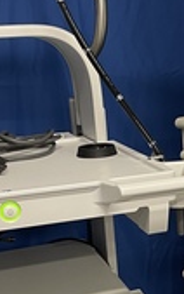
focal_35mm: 87
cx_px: 194
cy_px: 233
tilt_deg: -15.7
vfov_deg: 23.5
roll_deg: +3.3
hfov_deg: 14.7
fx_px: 696
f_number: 1.6
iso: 125
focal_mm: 4.2
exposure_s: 1/50
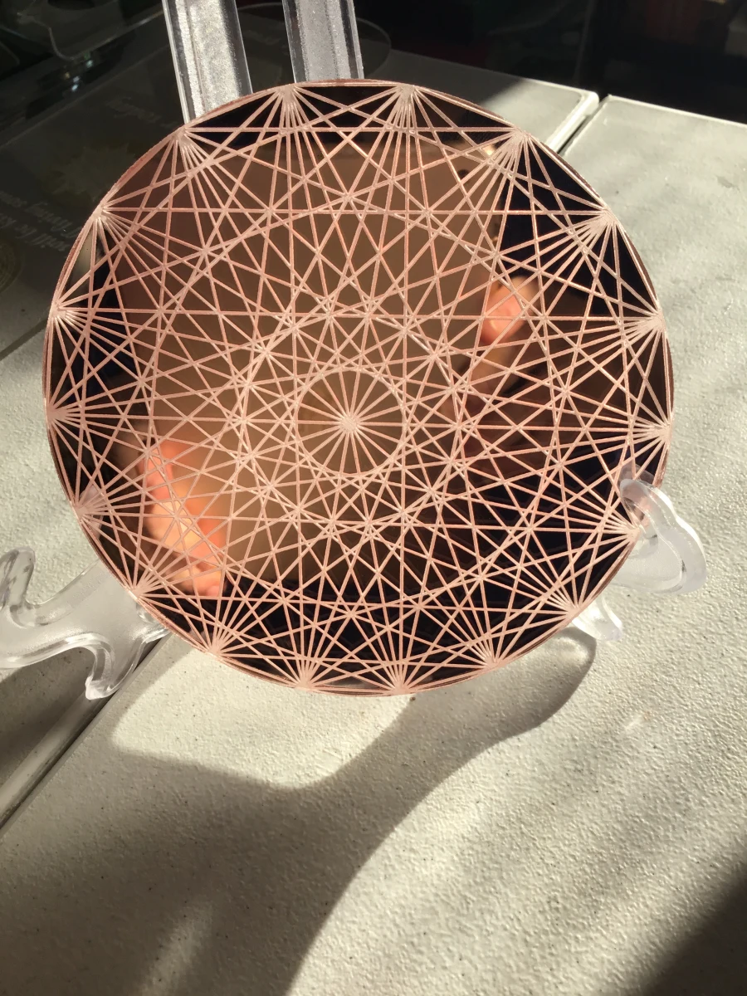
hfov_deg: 45.4
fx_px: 892
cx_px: 374
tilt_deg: -49.5
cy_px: 498
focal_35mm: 31
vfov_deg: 58.4
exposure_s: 1/397
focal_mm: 3.3
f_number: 2.4
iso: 25
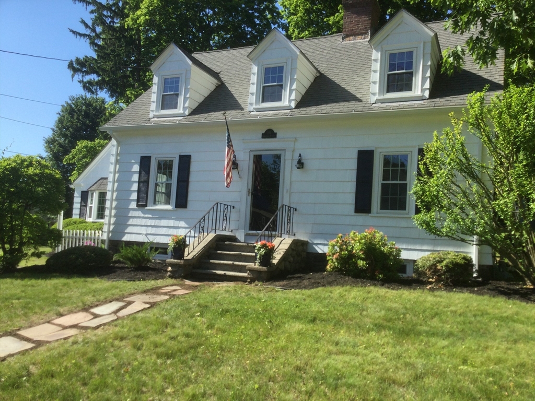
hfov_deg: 58.4
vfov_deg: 45.4
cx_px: 268
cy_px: 200
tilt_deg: +0.0
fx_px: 479
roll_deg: -3.5
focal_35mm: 31
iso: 25
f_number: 2.4
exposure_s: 1/769
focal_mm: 3.3
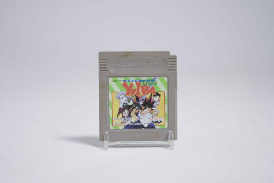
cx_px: 137
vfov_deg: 19.7
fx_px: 525
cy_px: 92
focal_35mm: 69
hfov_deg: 29.2
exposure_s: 1/6
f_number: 5.6
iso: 100
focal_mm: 69
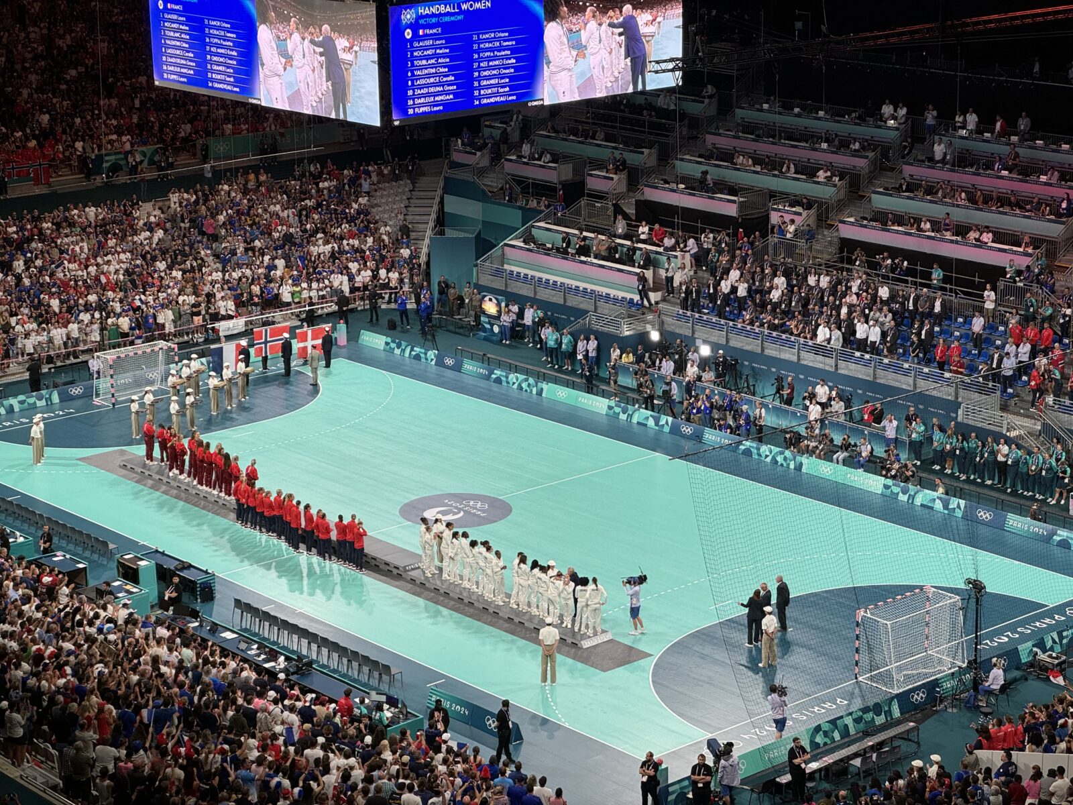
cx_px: 536
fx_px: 2387
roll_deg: +0.4
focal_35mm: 77
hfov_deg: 25.3
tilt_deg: -15.4
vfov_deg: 19.1
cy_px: 402
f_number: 2.8
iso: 80
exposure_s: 1/104
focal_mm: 9
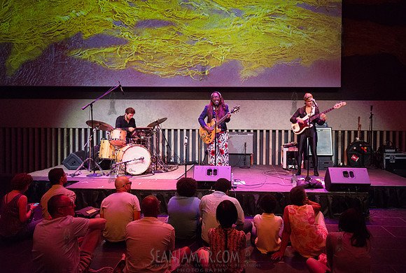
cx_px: 225
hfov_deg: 59.5
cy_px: 123
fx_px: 354
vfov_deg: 42.1
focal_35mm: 31
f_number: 2.8
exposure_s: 1/500
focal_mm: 28
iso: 3200
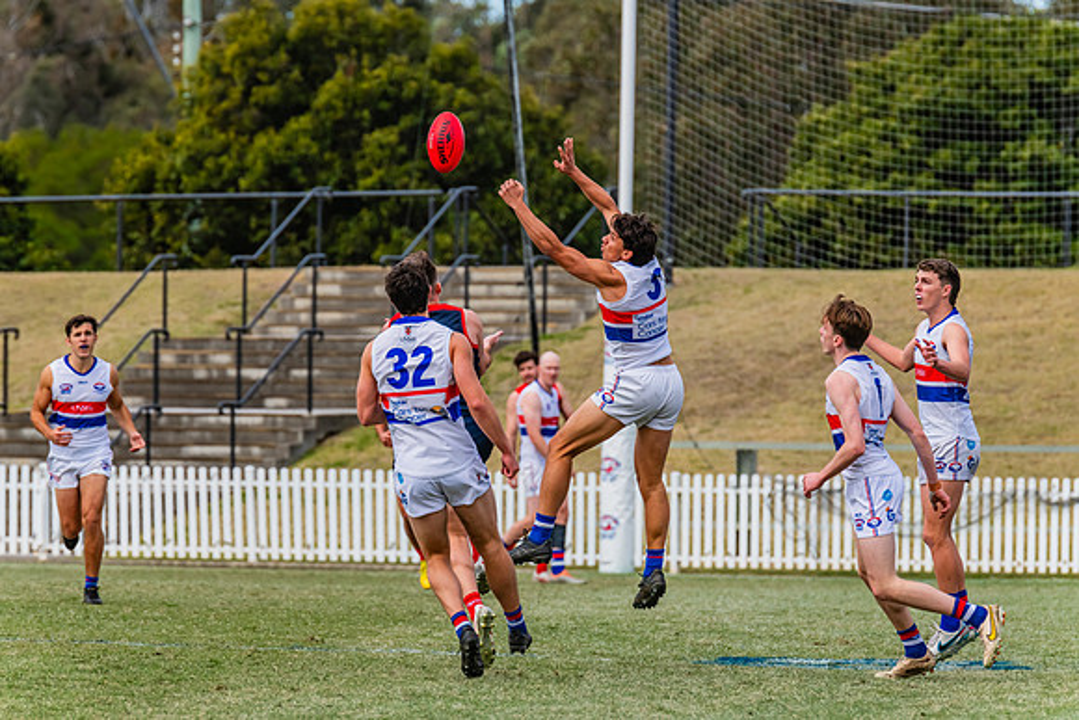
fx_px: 12869
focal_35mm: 429
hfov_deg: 4.8
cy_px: 360
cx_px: 533
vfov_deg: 3.2
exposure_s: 1/1600
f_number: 9
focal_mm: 420
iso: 800
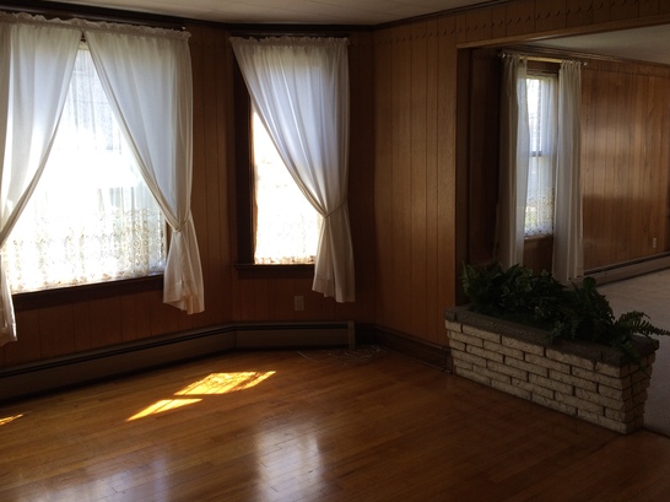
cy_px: 214
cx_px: 348
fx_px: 658
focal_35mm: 34
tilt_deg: -5.5
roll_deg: +0.7
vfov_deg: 41.7
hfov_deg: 54.0
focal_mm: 4.15
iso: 40
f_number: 2.2
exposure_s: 1/120
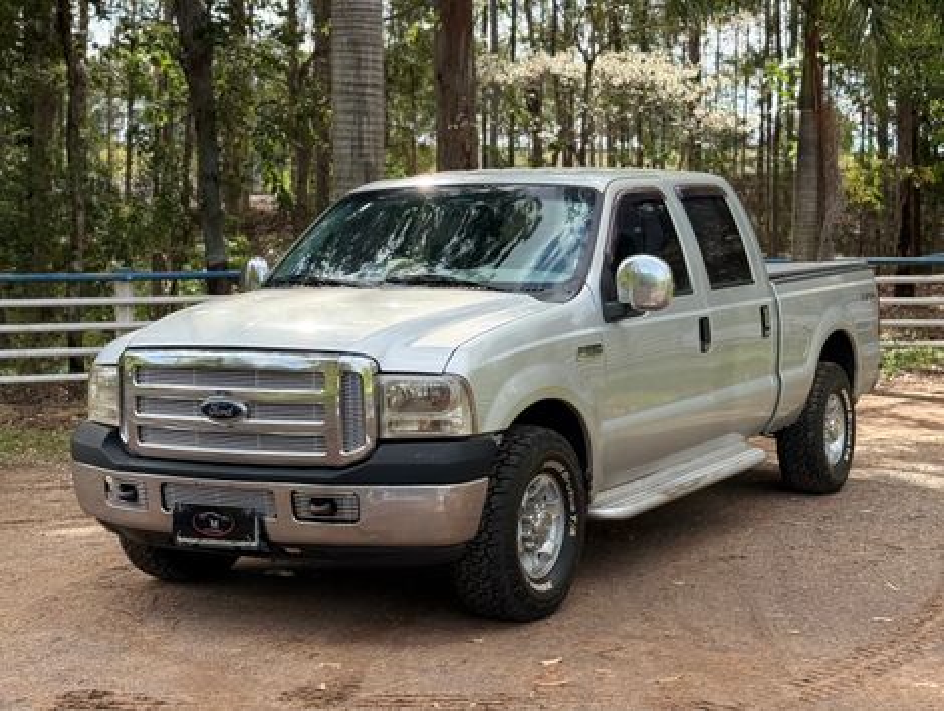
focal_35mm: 48
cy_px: 356
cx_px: 472
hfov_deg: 39.6
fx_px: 1311
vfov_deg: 30.3
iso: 100
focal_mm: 6.76
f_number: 1.78
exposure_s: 1/1980
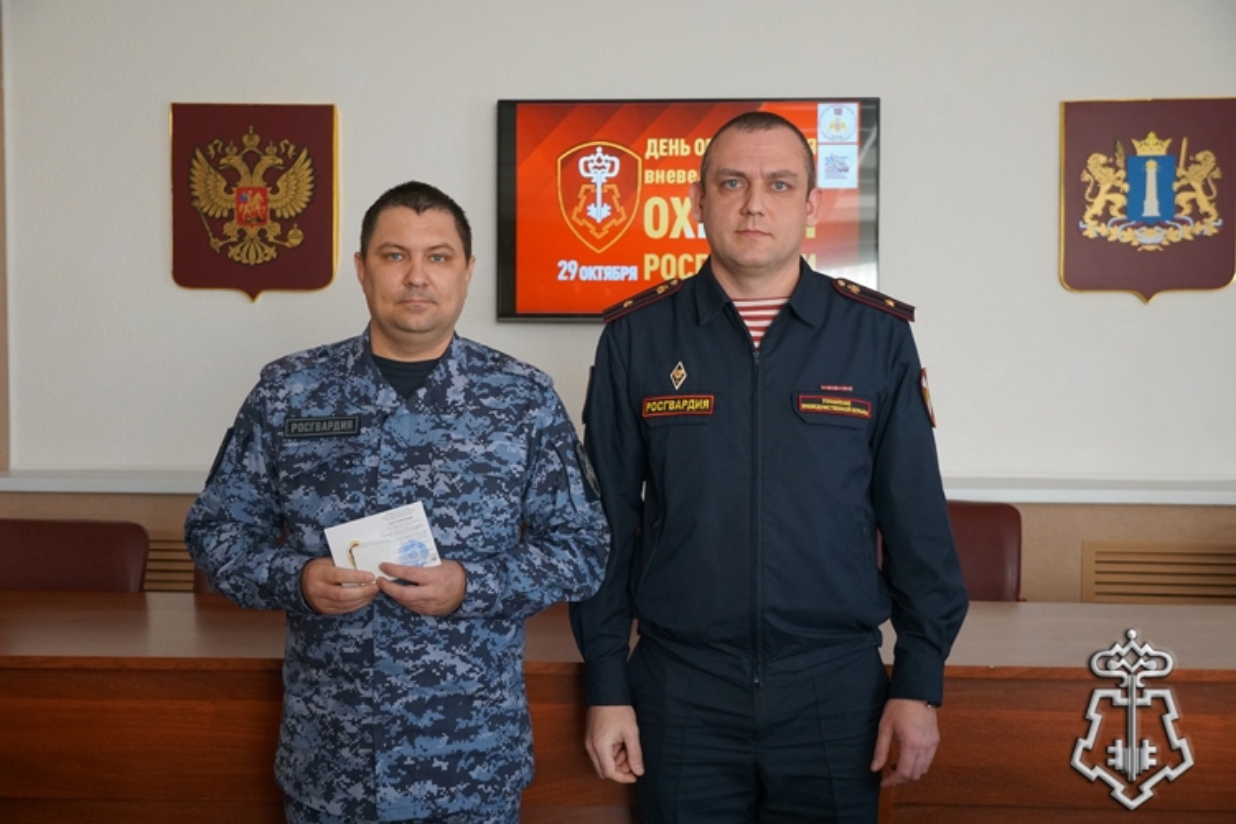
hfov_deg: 42.3
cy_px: 412
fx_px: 1596
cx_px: 618
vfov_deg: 28.9
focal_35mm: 46
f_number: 4.5
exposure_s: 1/160
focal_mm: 31
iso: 1250
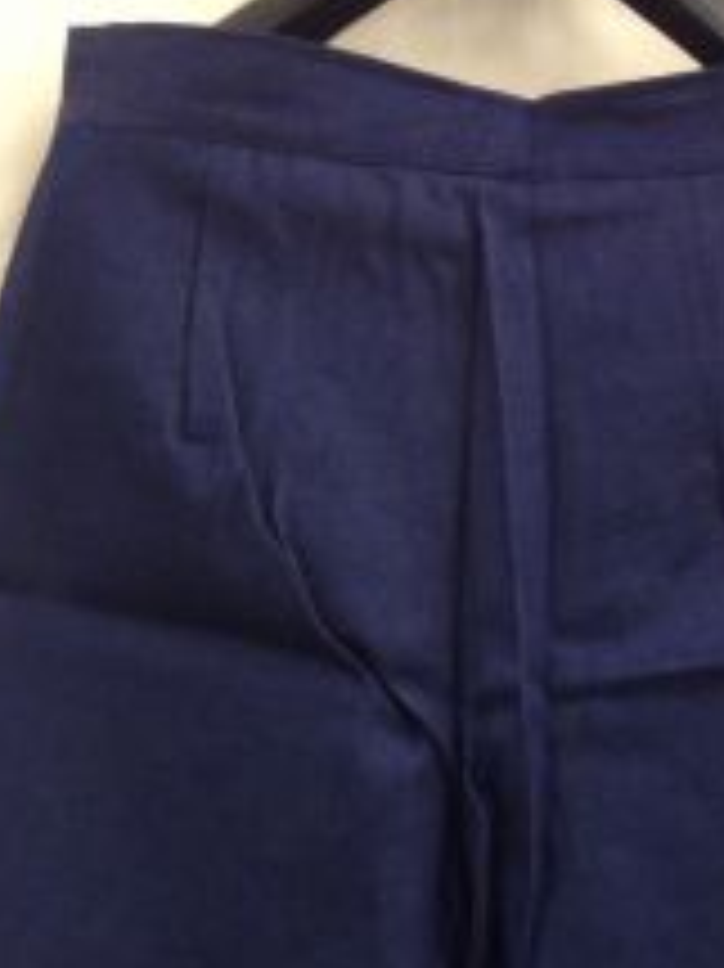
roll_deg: -2.0
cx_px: 463
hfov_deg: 16.0
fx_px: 2568
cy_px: 1135
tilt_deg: -5.3
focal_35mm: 92
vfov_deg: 20.1
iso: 100
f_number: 2.4
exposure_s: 1/20
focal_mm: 4.12
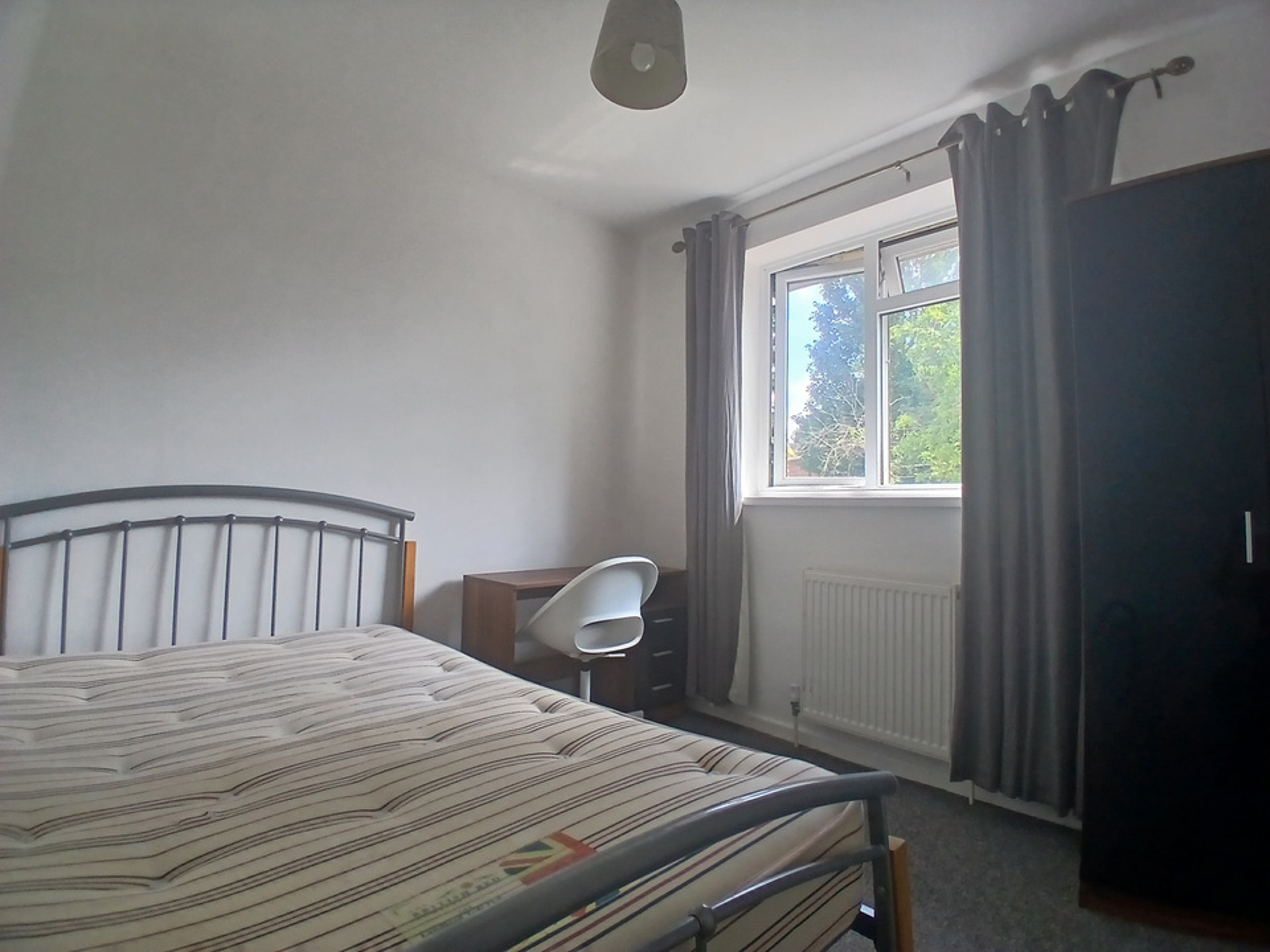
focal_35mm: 17
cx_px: 635
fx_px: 624
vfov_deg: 74.7
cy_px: 476
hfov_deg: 91.0
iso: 64
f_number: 2.2
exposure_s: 1/100
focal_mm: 1.4
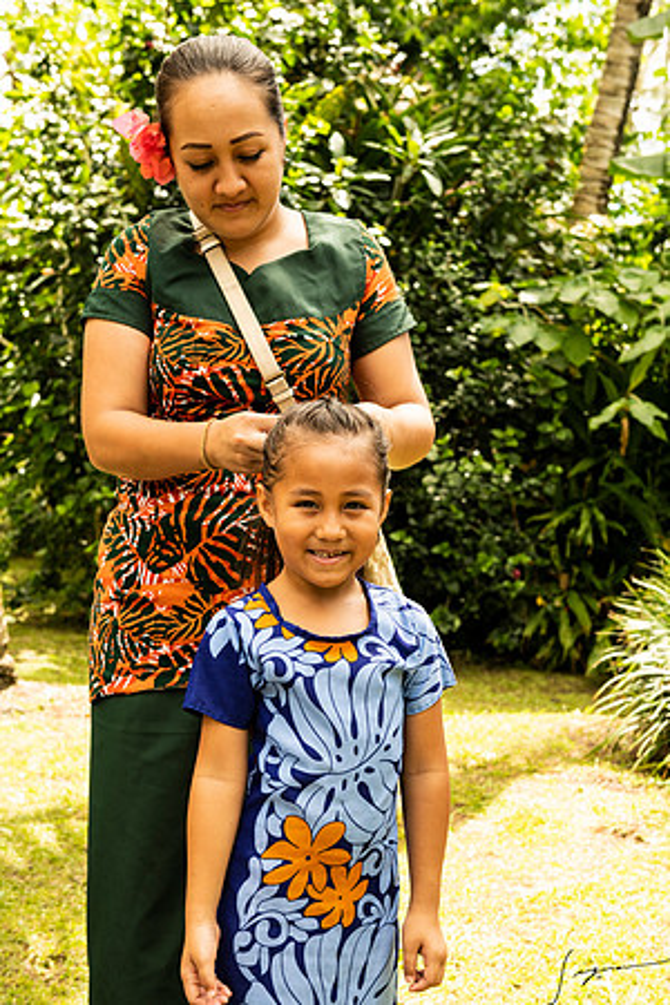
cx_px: 335
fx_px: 1619
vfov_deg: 34.5
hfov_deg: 23.4
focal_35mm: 58
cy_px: 502
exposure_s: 1/250
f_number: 8
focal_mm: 58
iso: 720
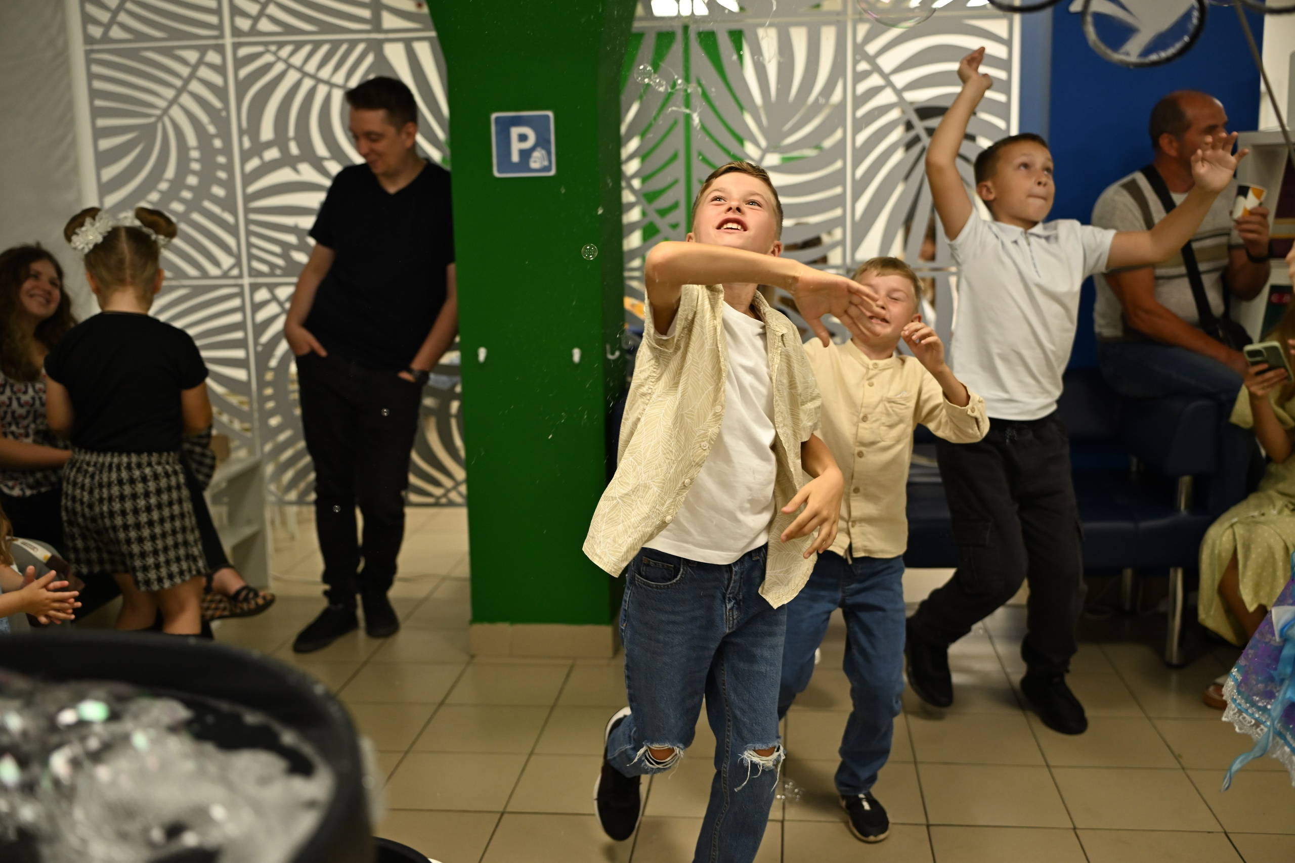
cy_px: 432
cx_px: 648
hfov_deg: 54.4
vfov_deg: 37.9
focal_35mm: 35
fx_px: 1259
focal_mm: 35
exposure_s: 1/392
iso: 800
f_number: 2.2
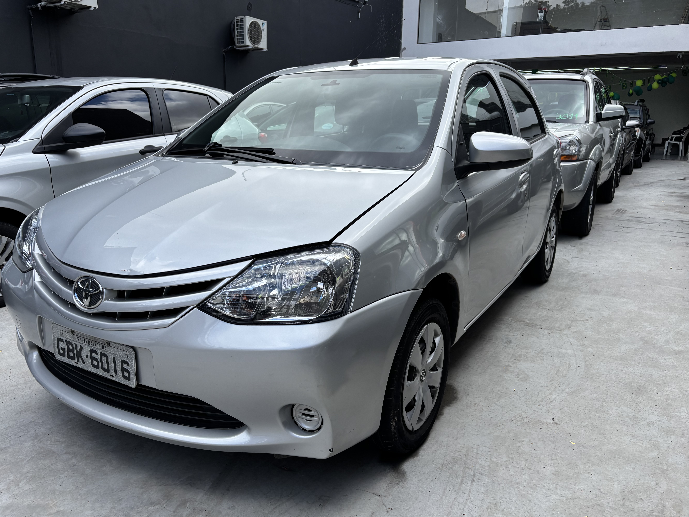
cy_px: 257
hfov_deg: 63.4
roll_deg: -0.3
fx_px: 557
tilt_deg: -13.8
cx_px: 320
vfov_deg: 49.7
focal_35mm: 28
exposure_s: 1/1126
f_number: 1.6
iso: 50
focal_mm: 5.96
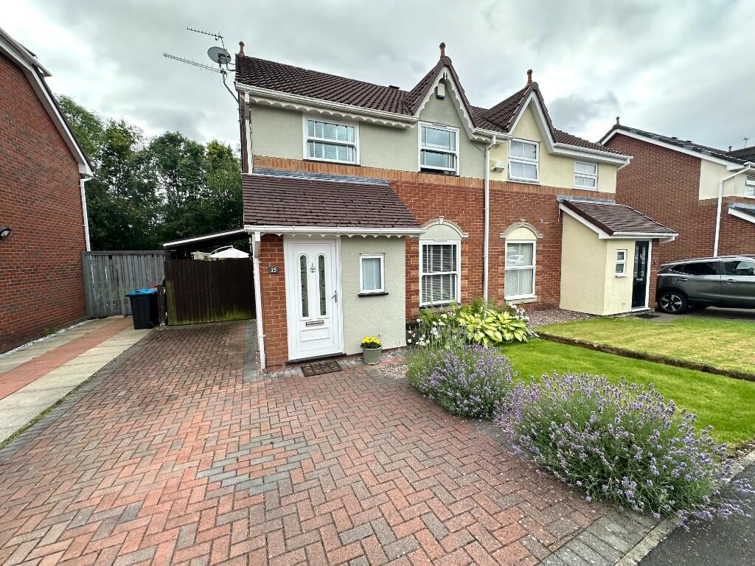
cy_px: 283
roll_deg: +0.3
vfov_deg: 85.7
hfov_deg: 102.1
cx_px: 378
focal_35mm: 14
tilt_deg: -6.6
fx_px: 305
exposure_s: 1/556
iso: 40
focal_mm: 2.22
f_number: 2.2
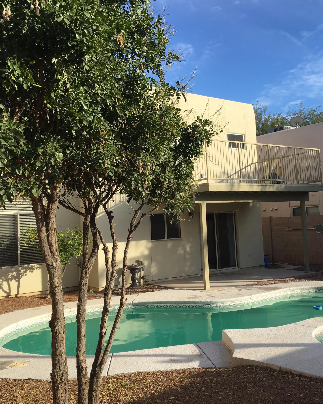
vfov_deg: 47.9
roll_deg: +2.6
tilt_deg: +4.4
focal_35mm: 38
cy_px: 203
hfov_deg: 39.0
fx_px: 454
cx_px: 190
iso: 25
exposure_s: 1/1040
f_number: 2.2
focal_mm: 4.15
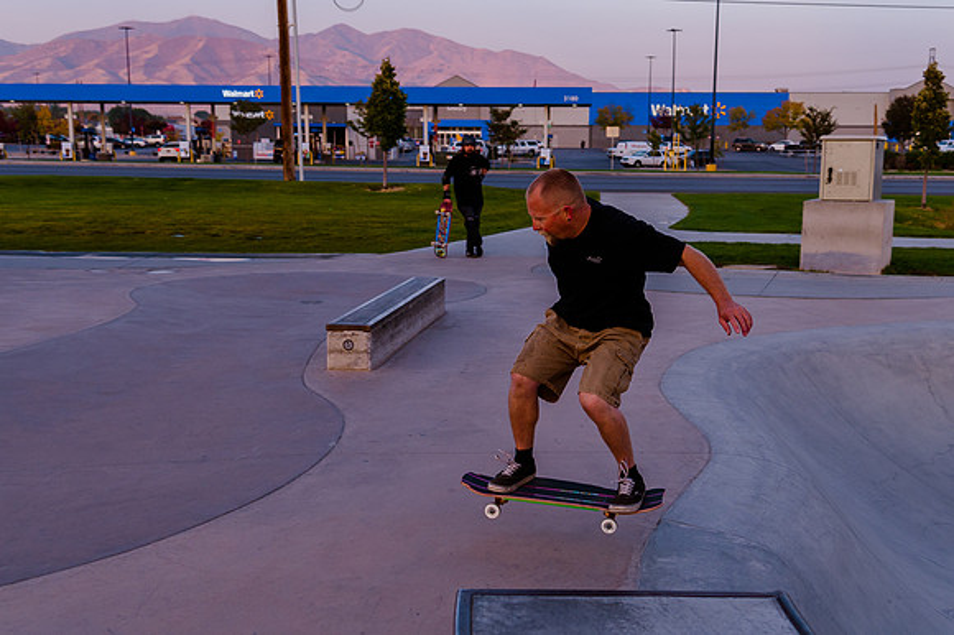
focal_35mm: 45
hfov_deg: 43.3
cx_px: 515
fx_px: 1200
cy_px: 366
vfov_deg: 29.6
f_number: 4
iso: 400
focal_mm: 32
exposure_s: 1/500
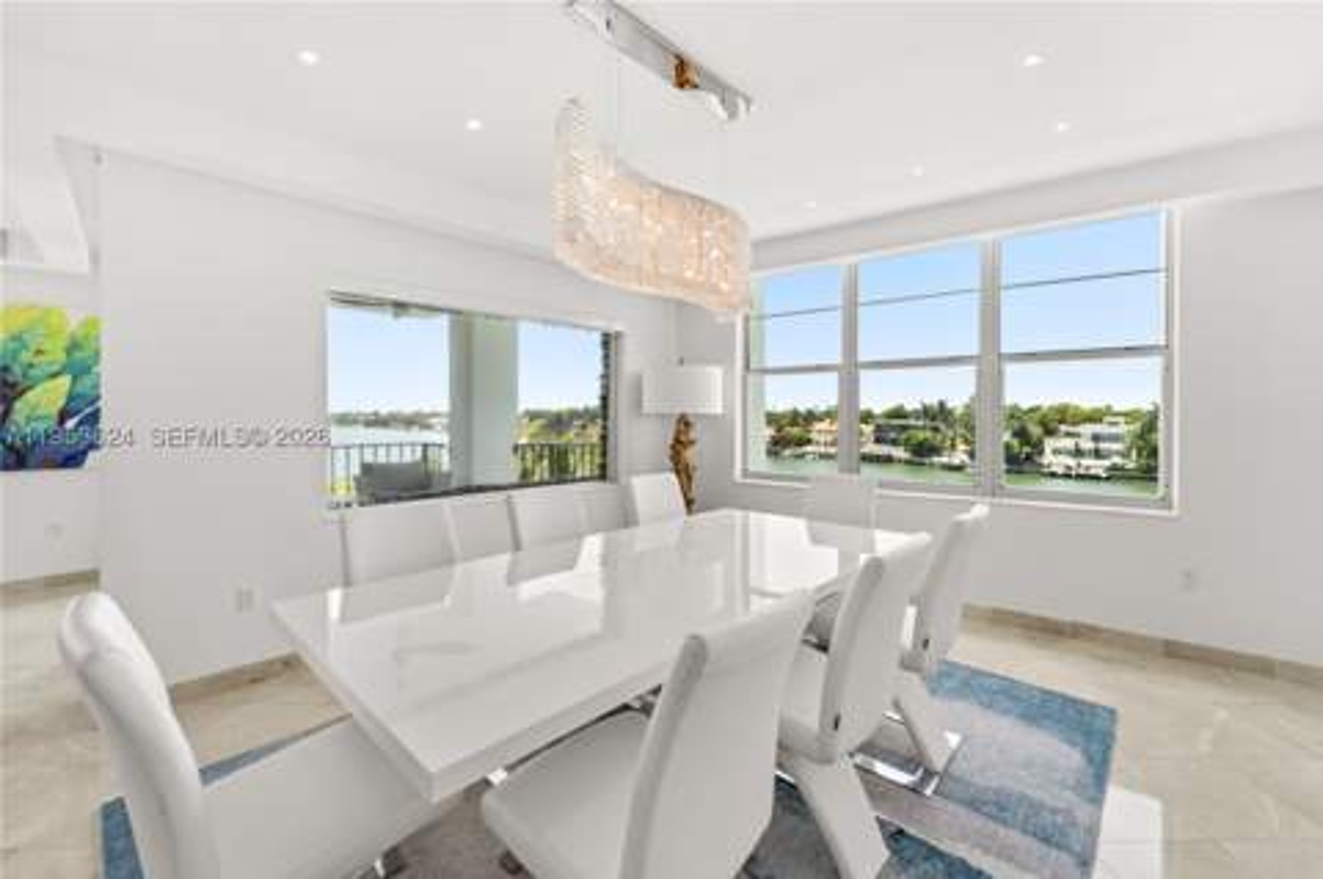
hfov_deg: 104.3
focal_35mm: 14
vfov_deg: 81.1
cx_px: 662
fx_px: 514
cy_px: 440
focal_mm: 14
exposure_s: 1/30
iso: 250
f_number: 11
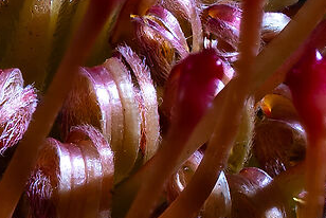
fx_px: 7405
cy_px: 80
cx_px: 290
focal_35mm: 817
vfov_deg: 1.7
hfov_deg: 2.5
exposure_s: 1/2
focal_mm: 105
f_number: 16
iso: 100
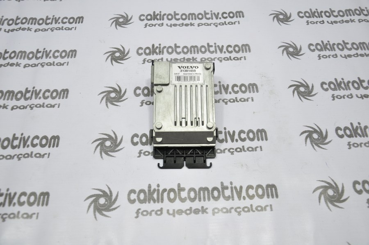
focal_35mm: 33
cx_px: 184
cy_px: 122
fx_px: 338
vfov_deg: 39.9
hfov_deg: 57.3
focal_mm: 22
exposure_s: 1/40
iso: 200
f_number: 4.5
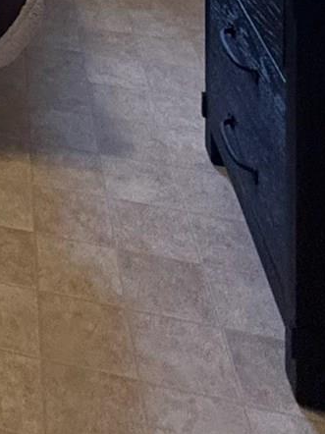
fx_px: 915
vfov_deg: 18.4
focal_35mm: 73
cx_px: -260
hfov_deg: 16.7
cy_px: -420
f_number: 2.2
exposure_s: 1/60
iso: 320
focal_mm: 2.22
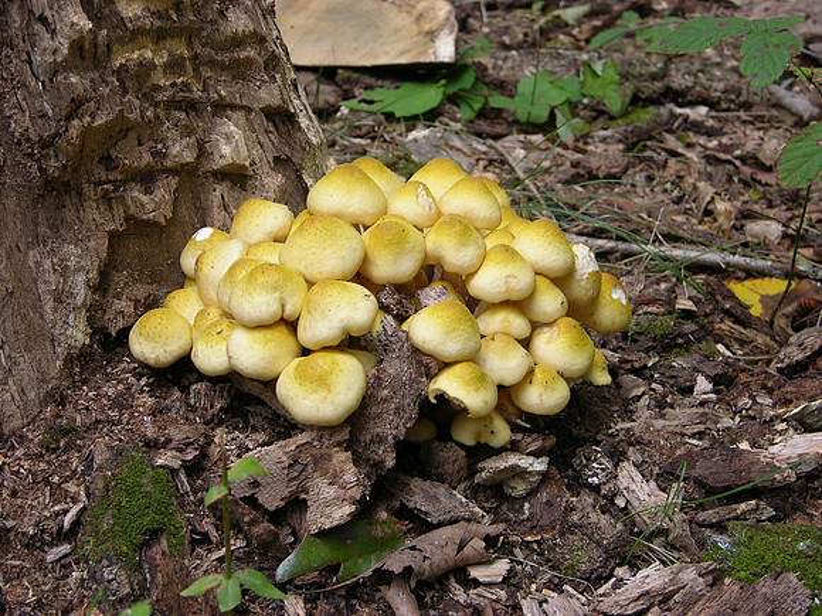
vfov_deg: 16.8
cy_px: 308
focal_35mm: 88
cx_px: 411
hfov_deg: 22.3
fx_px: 2090
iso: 100
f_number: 3.5
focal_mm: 22.3
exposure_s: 1/68.7
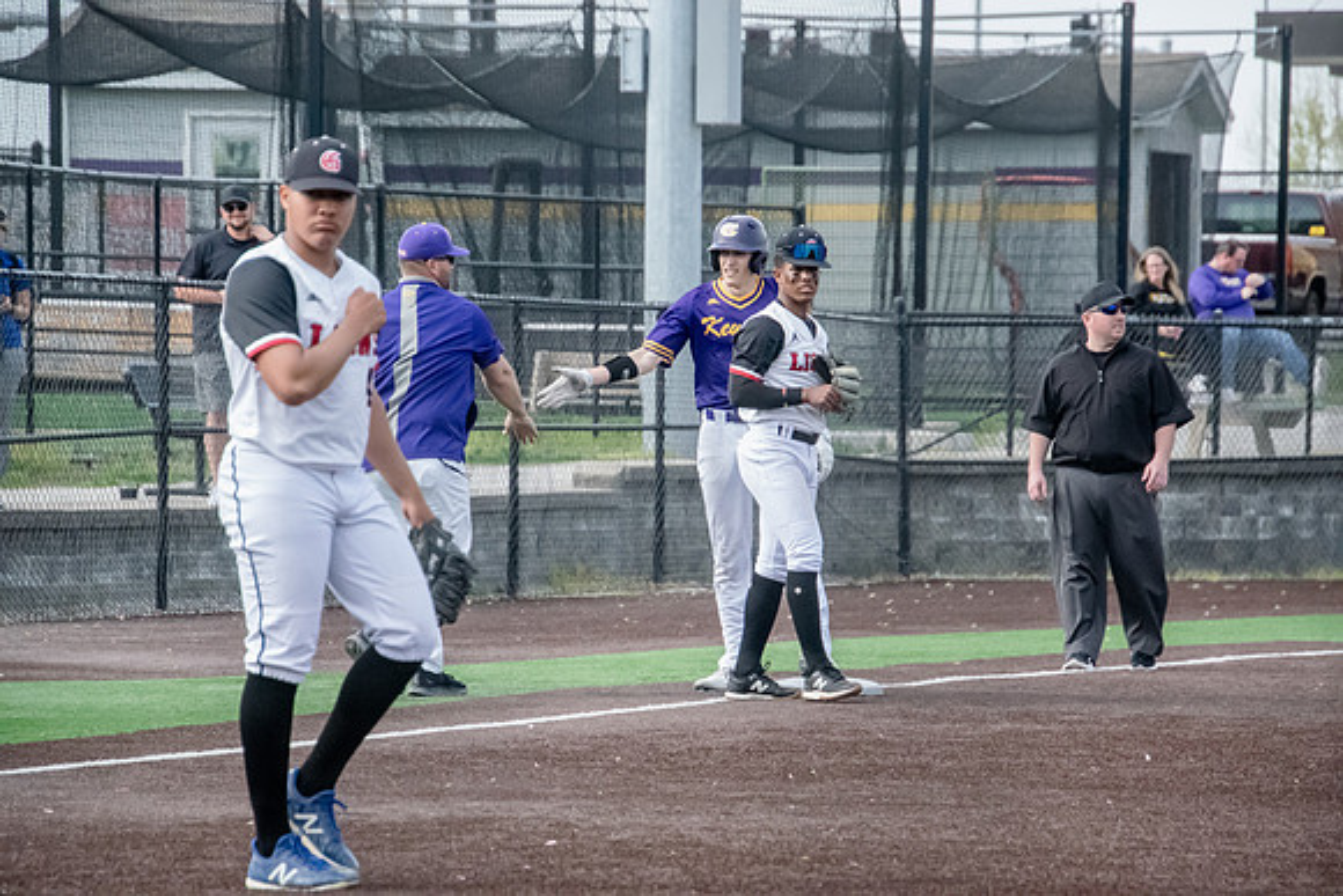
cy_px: 448
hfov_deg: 7.4
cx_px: 672
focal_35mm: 278
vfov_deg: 5.0
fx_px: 10354
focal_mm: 185
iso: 5000
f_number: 5.6
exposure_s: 1/4000
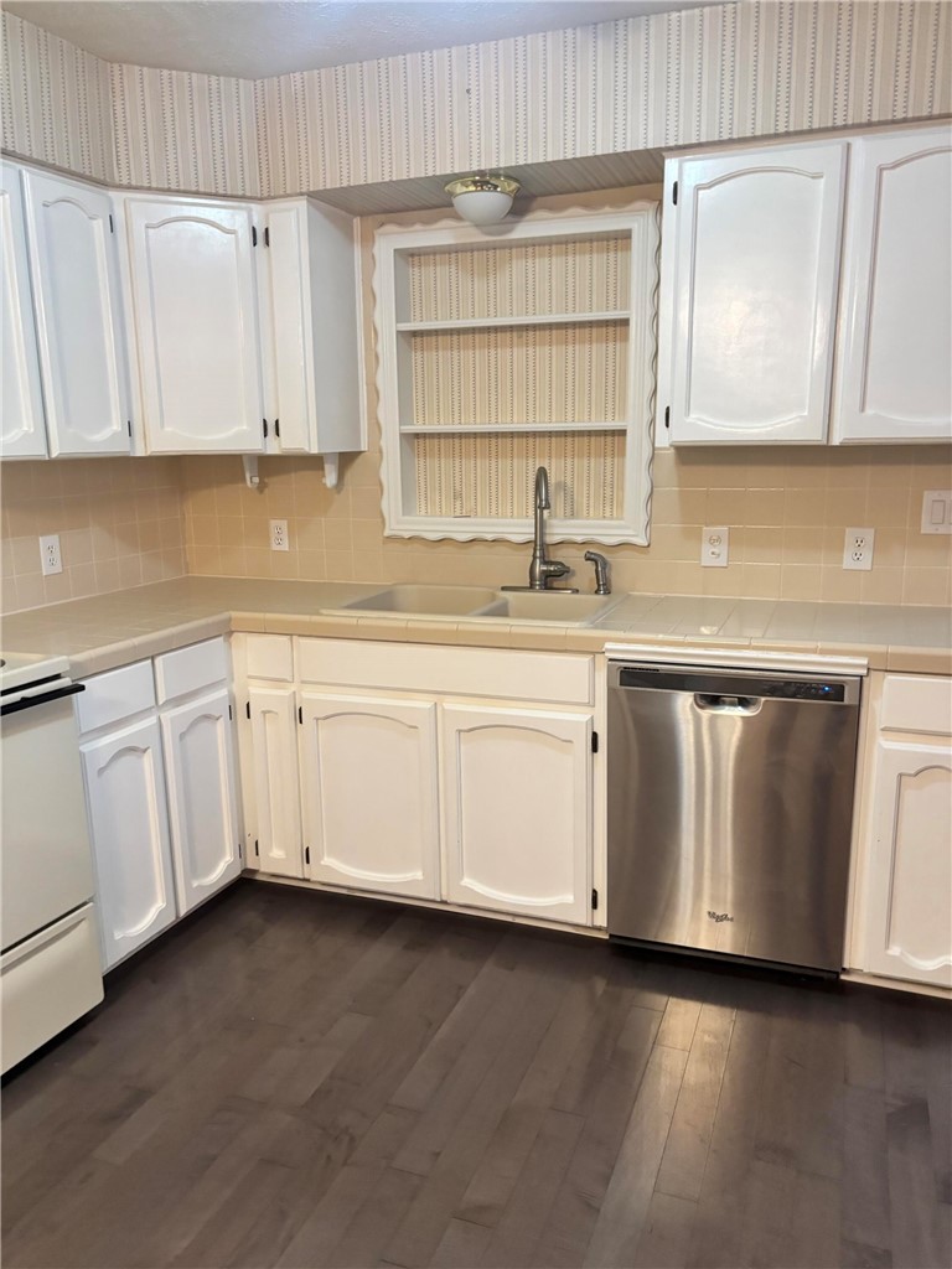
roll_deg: +0.3
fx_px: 953
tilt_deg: -12.9
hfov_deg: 53.1
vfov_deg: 67.3
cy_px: 634
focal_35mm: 26
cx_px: 476
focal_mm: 5.96
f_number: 1.6
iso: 320
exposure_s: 1/60
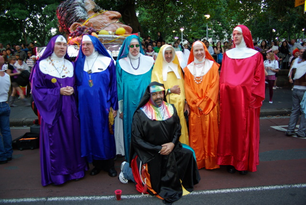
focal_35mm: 27
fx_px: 230
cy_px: 102
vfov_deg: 48.0
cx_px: 153
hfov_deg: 67.3
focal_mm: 18
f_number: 3.5
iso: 400
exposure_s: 1/25
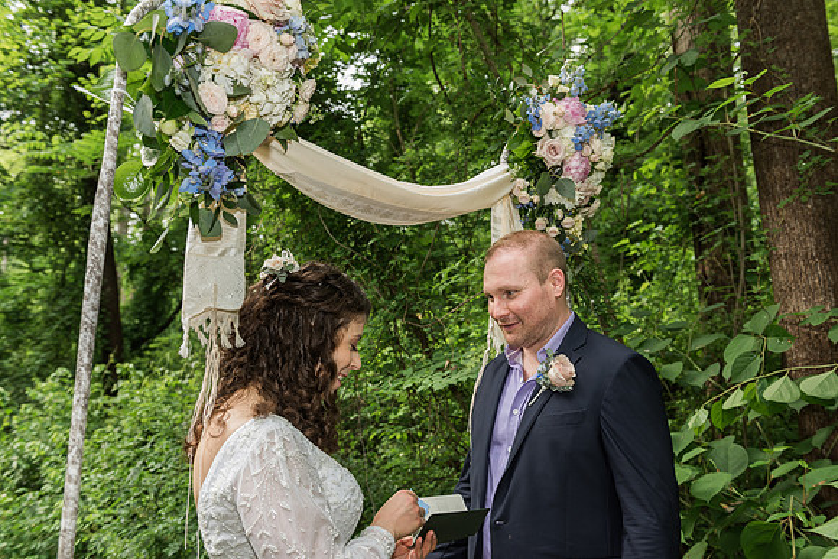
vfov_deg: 41.5
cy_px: 285
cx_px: 426
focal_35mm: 32
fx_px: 738
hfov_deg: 59.1
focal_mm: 31
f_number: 4
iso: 200
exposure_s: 1/160
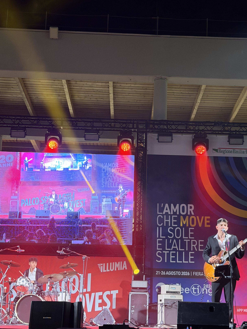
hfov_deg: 24.4
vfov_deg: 32.1
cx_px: 139
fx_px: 571
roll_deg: -1.7
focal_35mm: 60
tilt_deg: +12.8
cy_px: 194
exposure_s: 1/30
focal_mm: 6.76
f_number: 1.78
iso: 500
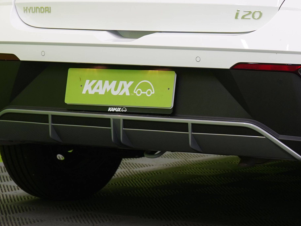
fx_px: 1731
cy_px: -38
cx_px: 350
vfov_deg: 7.4
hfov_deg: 9.8
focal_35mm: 199
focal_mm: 63
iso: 400
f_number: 5.6
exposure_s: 1/30
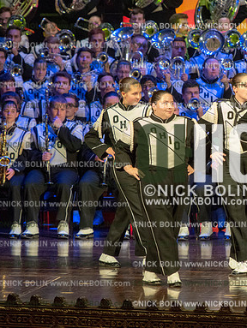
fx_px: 3590
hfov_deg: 3.9
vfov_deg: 5.2
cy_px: 164
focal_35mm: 378
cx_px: 198
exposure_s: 1/200
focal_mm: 260
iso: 8000
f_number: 5.6
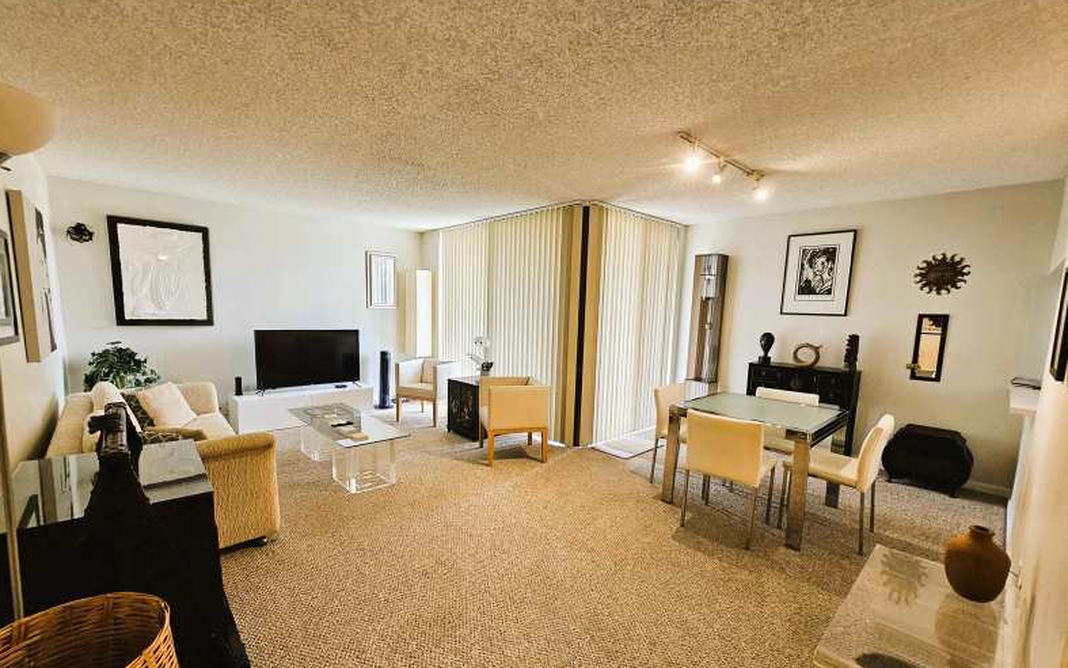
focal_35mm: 14
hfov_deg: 105.3
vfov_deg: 78.4
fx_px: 408
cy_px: 369
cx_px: 527
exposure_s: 1/60
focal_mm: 2.2
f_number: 2.2
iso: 200
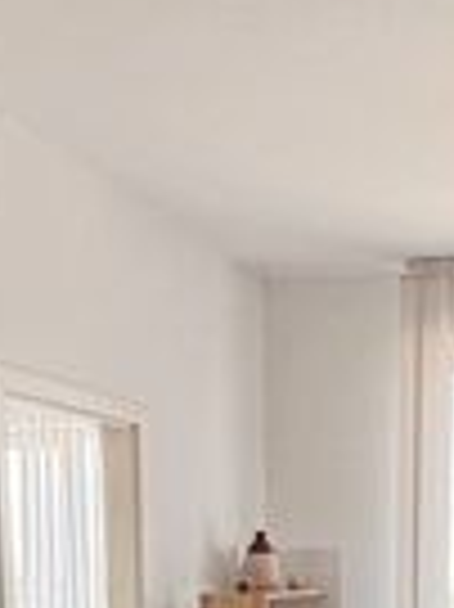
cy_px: 901
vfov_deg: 22.2
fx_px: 1279
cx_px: 330
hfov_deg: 20.0
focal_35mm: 73
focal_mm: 2.22
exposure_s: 1/99
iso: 40
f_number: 2.2
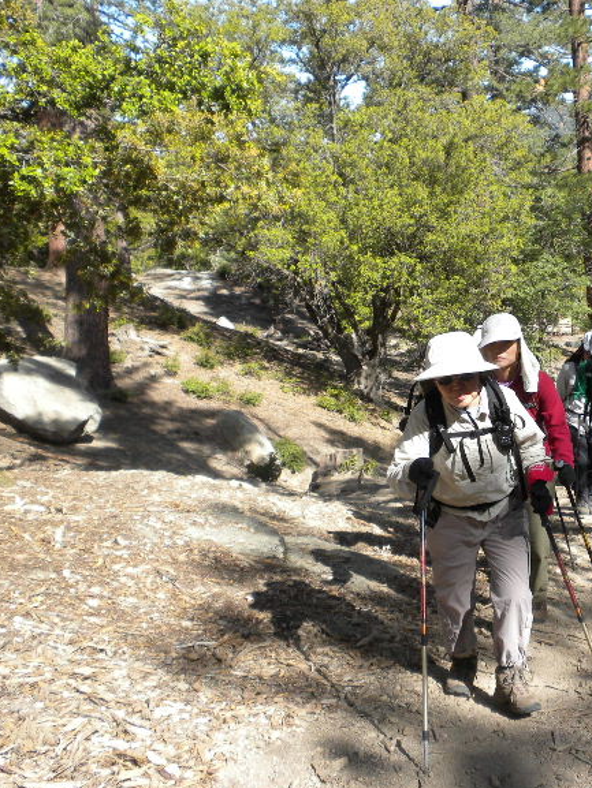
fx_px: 1140
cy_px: 398
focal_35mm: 50
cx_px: 484
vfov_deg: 38.2
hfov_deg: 28.4
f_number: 3.5
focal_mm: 6.6
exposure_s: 1/476
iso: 92
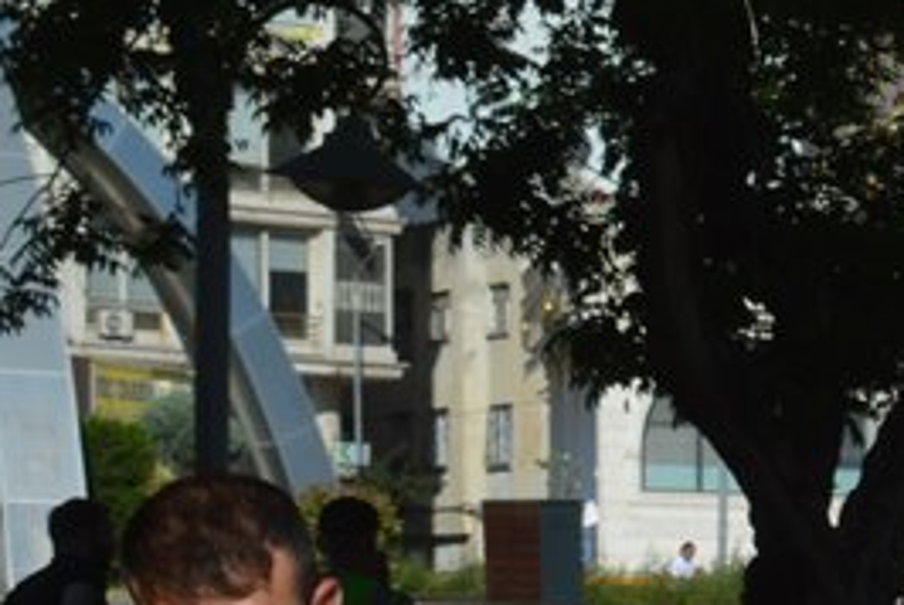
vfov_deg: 5.4
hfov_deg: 7.8
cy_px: 1397
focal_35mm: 246
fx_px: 6184
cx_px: 2155
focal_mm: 32
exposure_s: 1/400
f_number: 10
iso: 100
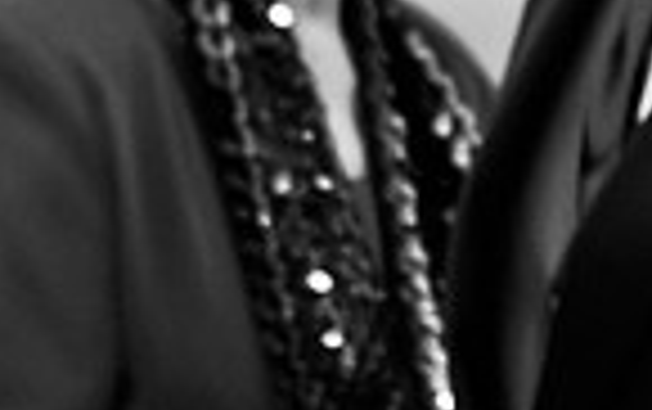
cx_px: 216
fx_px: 21721
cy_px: -142
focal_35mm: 1221
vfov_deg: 1.1
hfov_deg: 1.7
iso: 640
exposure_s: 1/100
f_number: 2.8
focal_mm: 200
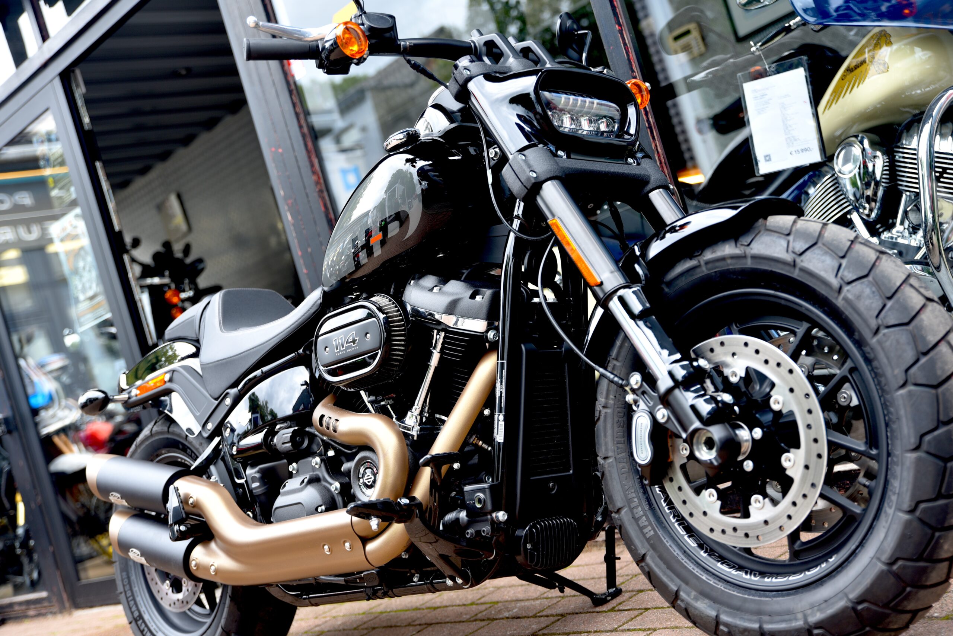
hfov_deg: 39.6
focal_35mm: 50
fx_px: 1324
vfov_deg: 27.0
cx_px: 476
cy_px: 318
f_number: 3.2
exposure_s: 1/60
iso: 100
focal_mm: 50
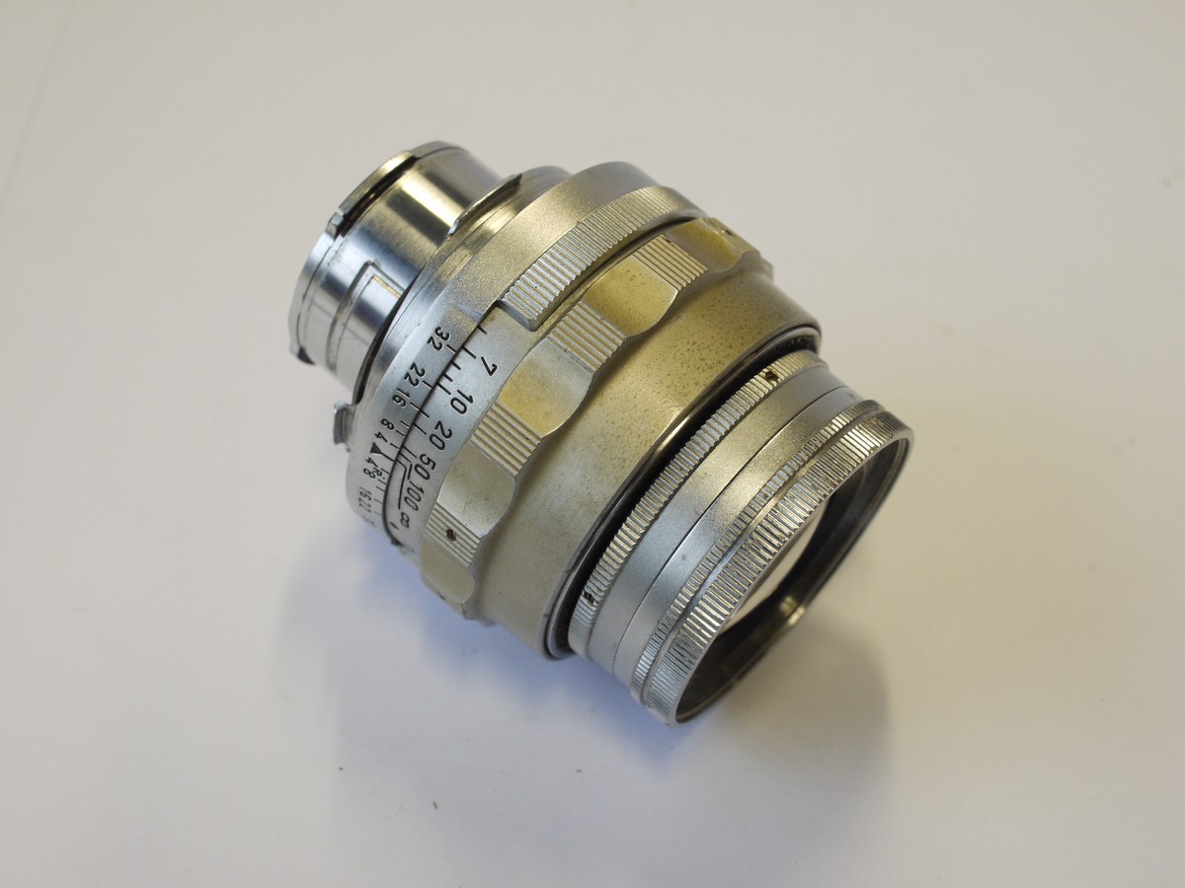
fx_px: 2054
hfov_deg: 32.2
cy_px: 444
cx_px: 592
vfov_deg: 24.4
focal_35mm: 60
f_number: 8
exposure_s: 1/40
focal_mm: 30
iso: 400
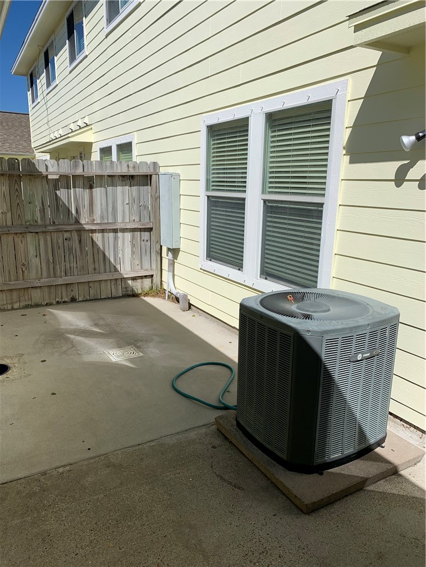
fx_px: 427
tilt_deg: -12.9
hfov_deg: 53.1
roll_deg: -1.4
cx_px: 213
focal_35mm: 26
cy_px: 284
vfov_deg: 67.3
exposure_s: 1/5128
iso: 25
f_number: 1.8
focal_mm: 4.25
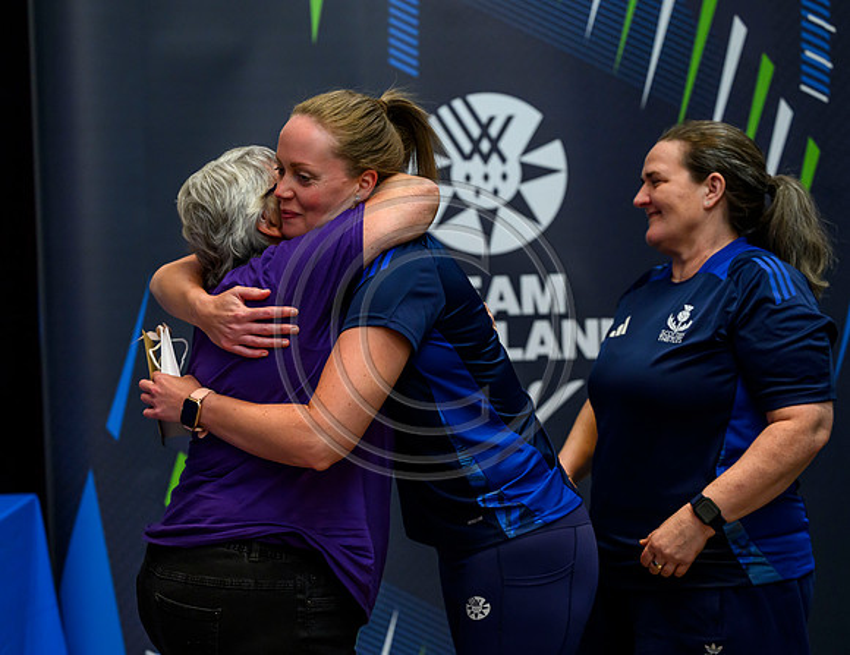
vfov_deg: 18.2
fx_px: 2043
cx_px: 341
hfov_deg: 23.5
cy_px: 315
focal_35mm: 82
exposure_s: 1/400
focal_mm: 70
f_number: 3.5
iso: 4000
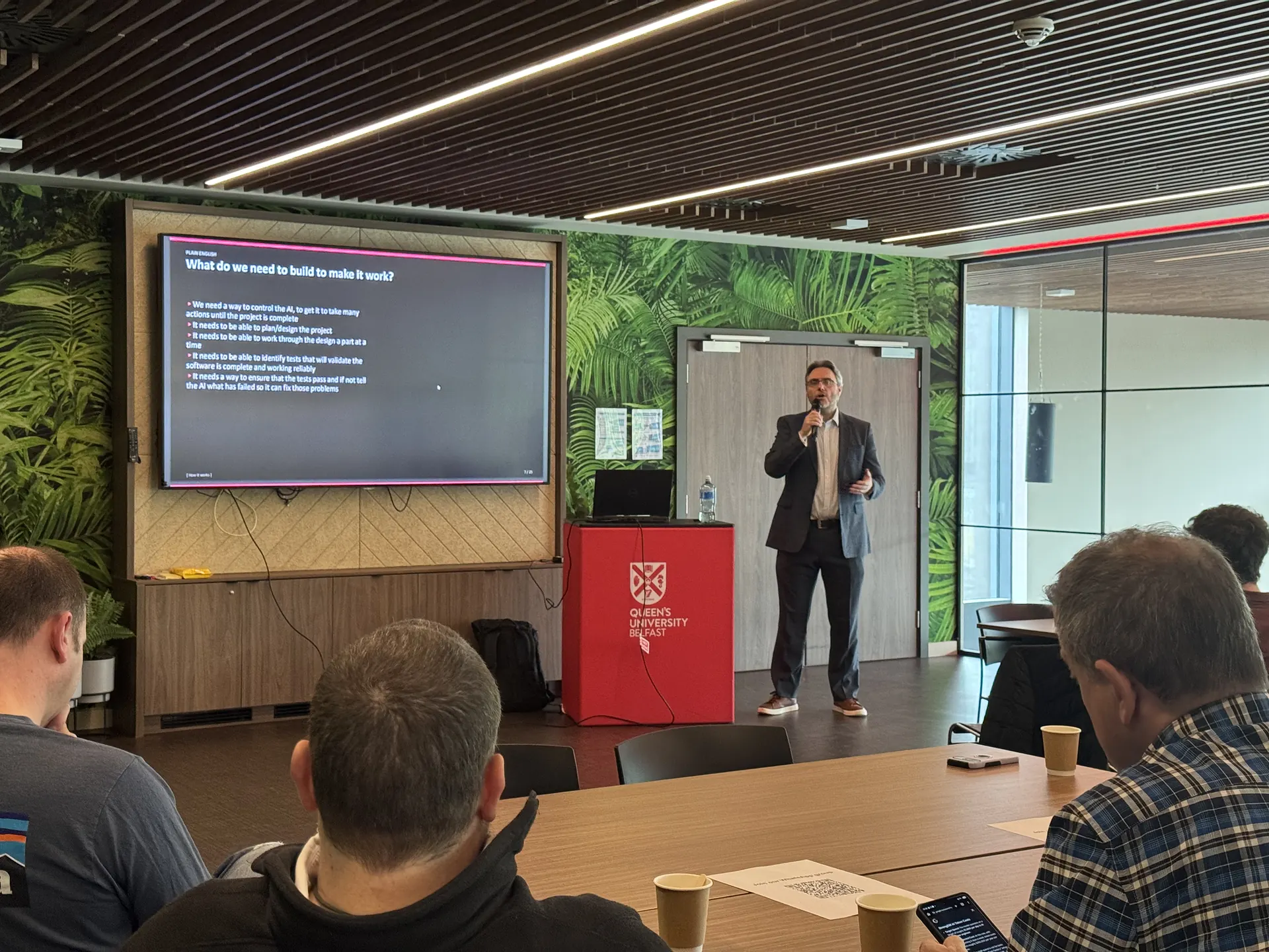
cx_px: 634
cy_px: 476
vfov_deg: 30.3
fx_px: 1760
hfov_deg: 39.7
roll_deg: +0.2
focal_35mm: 48
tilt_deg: -0.7
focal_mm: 6.76
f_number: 1.78
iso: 400
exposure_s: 1/40
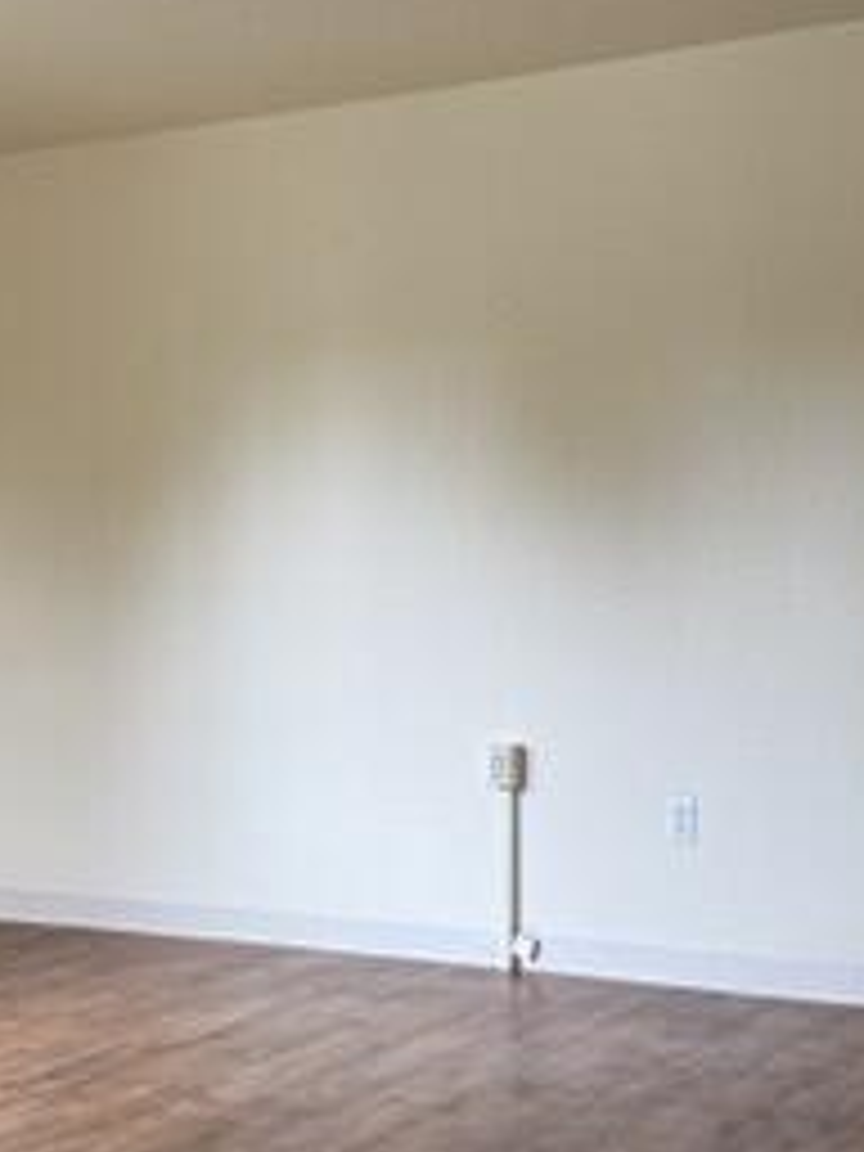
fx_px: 1997
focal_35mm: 60
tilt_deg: -3.2
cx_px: 270
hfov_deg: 24.3
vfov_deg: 32.1
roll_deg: +0.2
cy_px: 688
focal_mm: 6.76
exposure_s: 1/120
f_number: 1.78
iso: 200
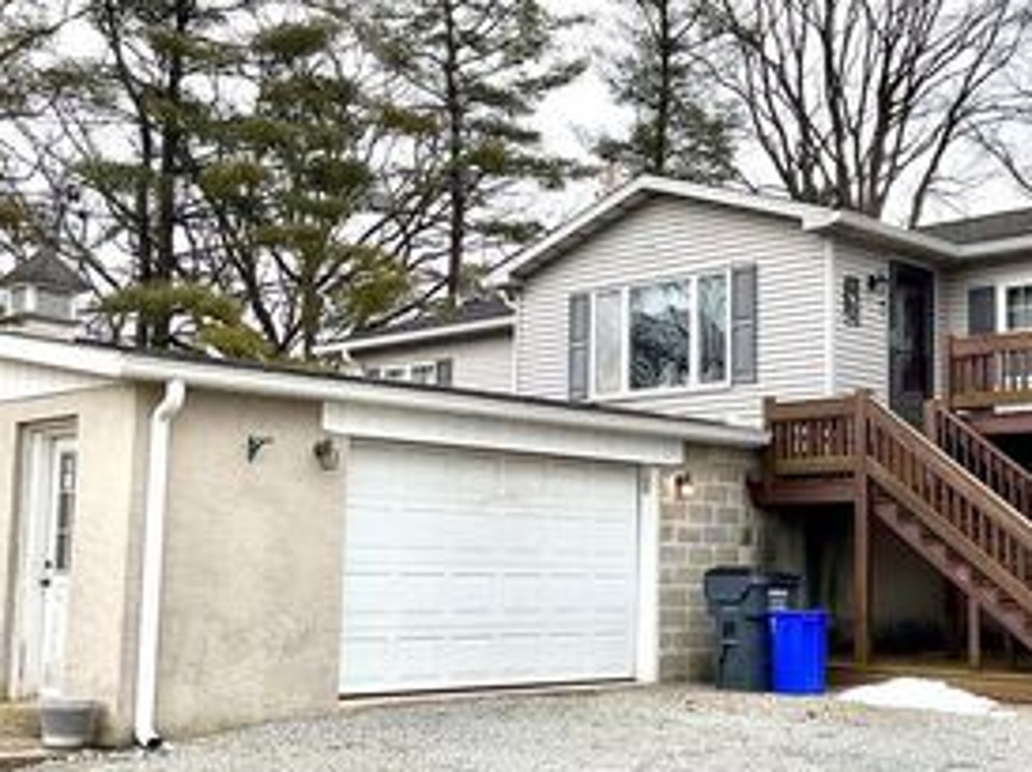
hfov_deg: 35.9
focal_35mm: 53
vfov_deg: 27.5
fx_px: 1579
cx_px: 663
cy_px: 405
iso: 16
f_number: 1.8
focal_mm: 3
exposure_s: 1/562
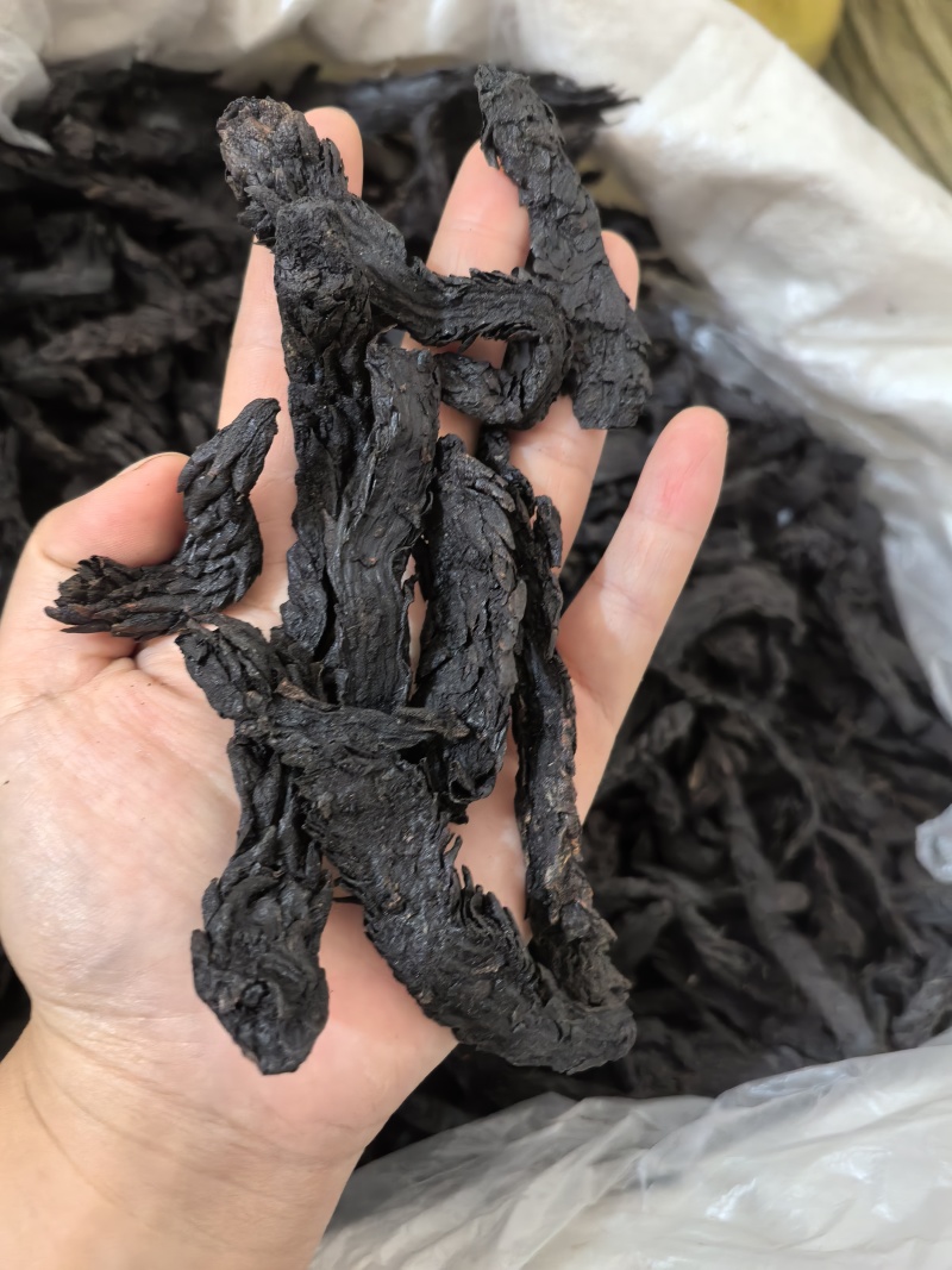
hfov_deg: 51.3
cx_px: 476
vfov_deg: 65.3
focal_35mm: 27
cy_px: 635
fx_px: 990
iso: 500
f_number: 2
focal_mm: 6.35
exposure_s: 1/33.3
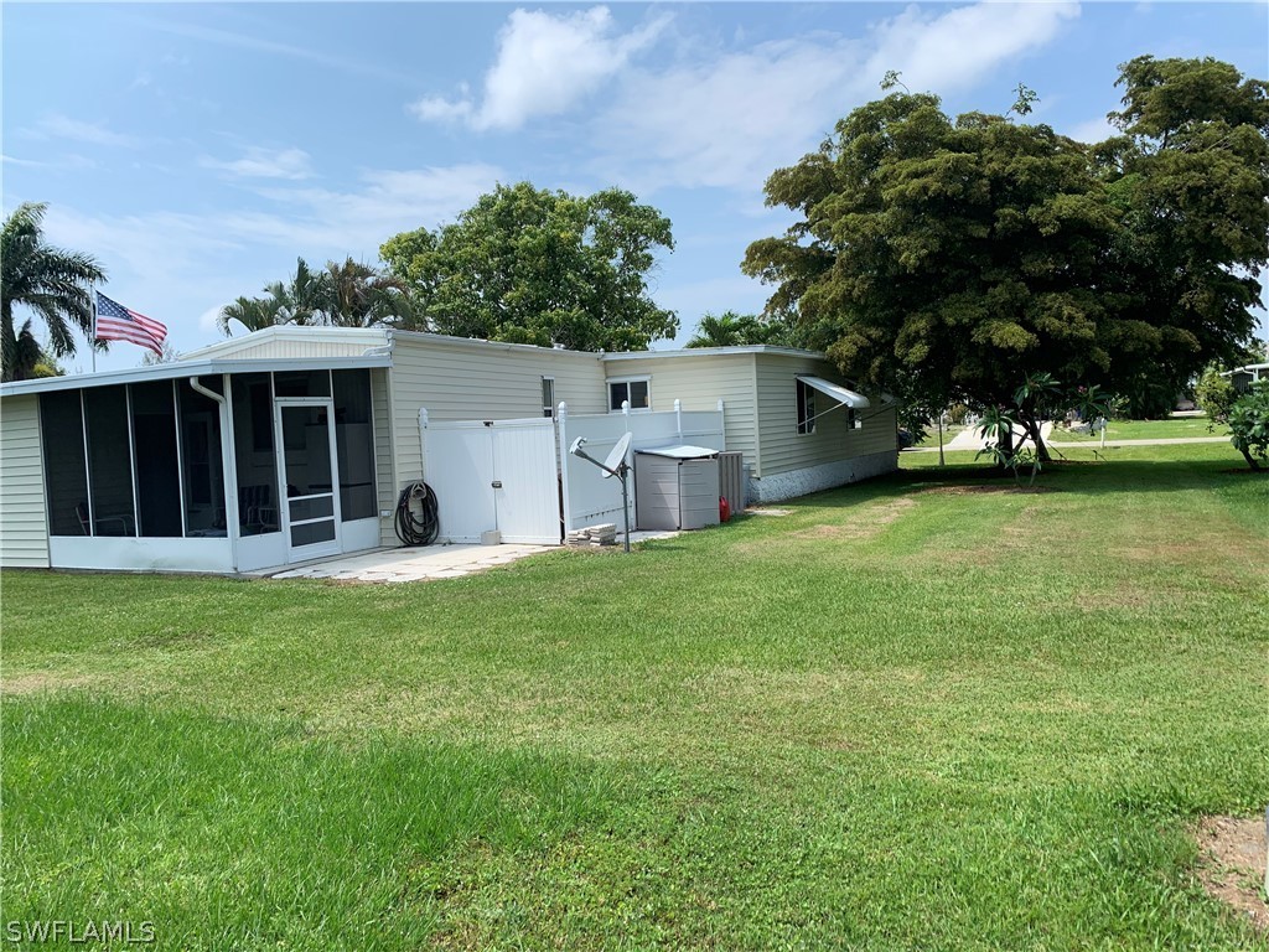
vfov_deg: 53.1
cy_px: 476
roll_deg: +2.9
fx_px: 953
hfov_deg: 67.3
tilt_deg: -2.2
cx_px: 634
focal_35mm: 26
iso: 25
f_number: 1.8
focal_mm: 4.25
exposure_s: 1/2309
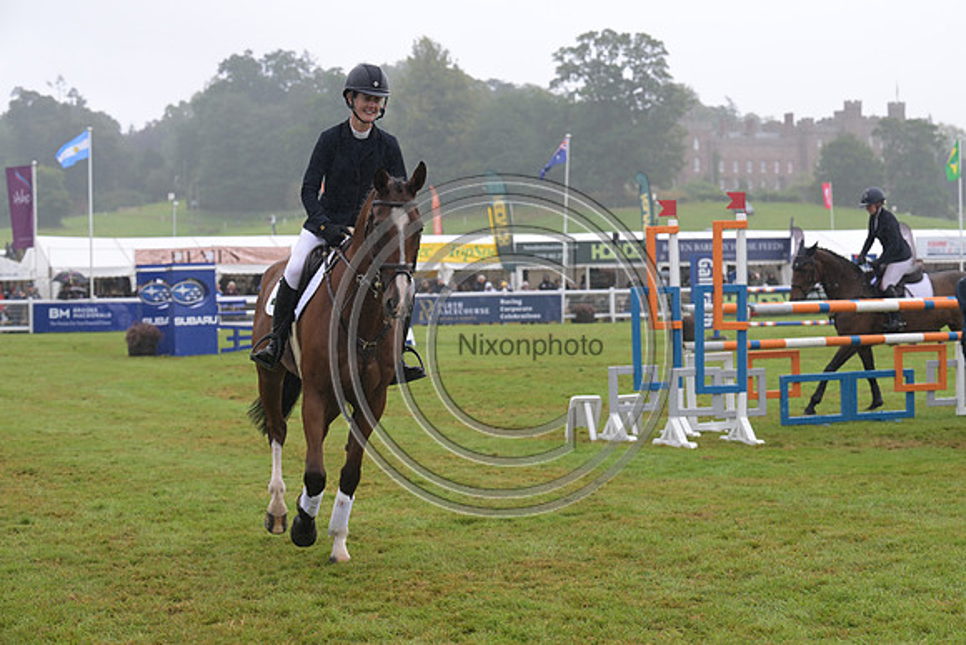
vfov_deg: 15.7
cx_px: 483
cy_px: 322
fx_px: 2335
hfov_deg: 23.4
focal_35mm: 87
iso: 900
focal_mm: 87
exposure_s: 1/800
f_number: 5.6
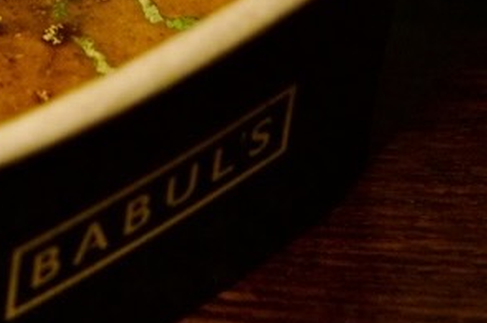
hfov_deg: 7.0
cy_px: -480
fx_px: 3932
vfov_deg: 4.6
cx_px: -161
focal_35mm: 291
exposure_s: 1/250
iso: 2000
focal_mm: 48
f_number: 4
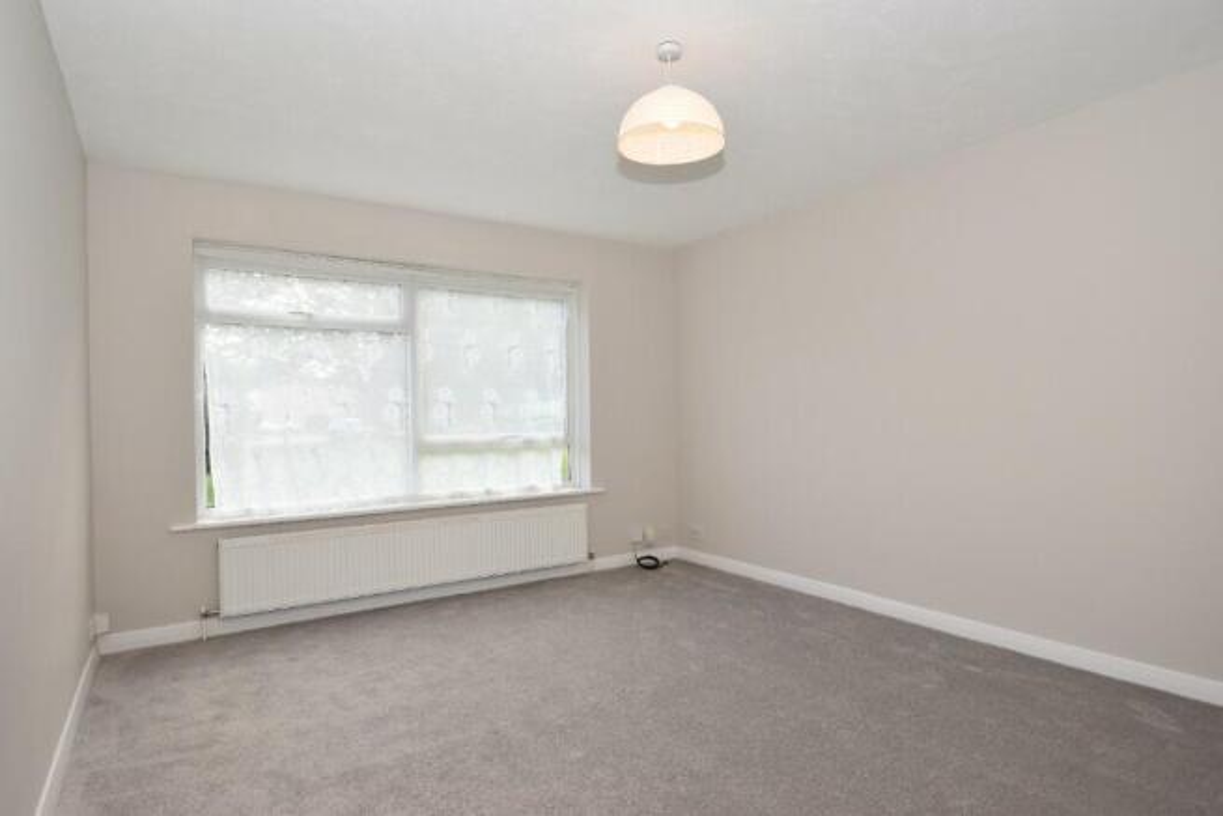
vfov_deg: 63.2
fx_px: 663
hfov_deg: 85.4
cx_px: 612
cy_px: 408
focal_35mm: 20
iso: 720
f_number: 5.6
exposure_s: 1/125
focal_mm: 13
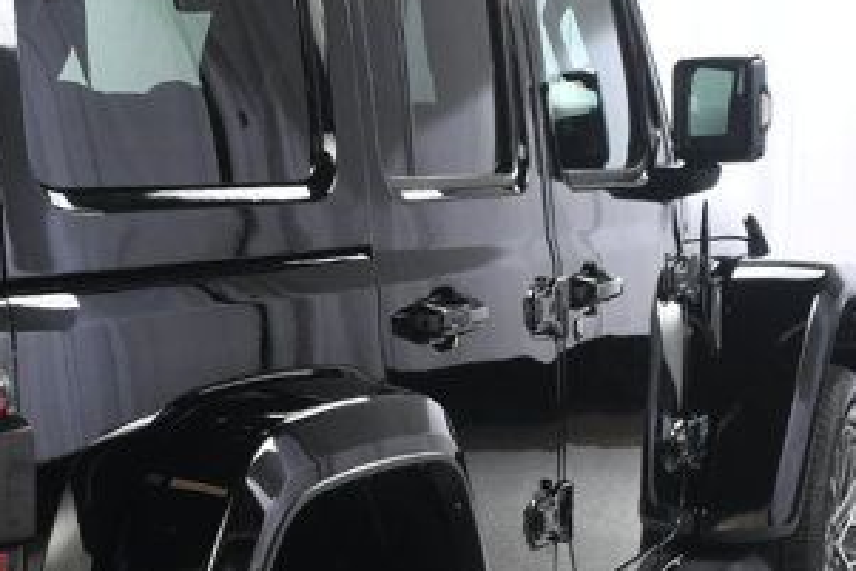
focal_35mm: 102
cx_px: -6
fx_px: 2426
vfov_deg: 13.4
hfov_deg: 19.4
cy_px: 423
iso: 100
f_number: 7.1
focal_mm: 20
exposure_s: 1/160
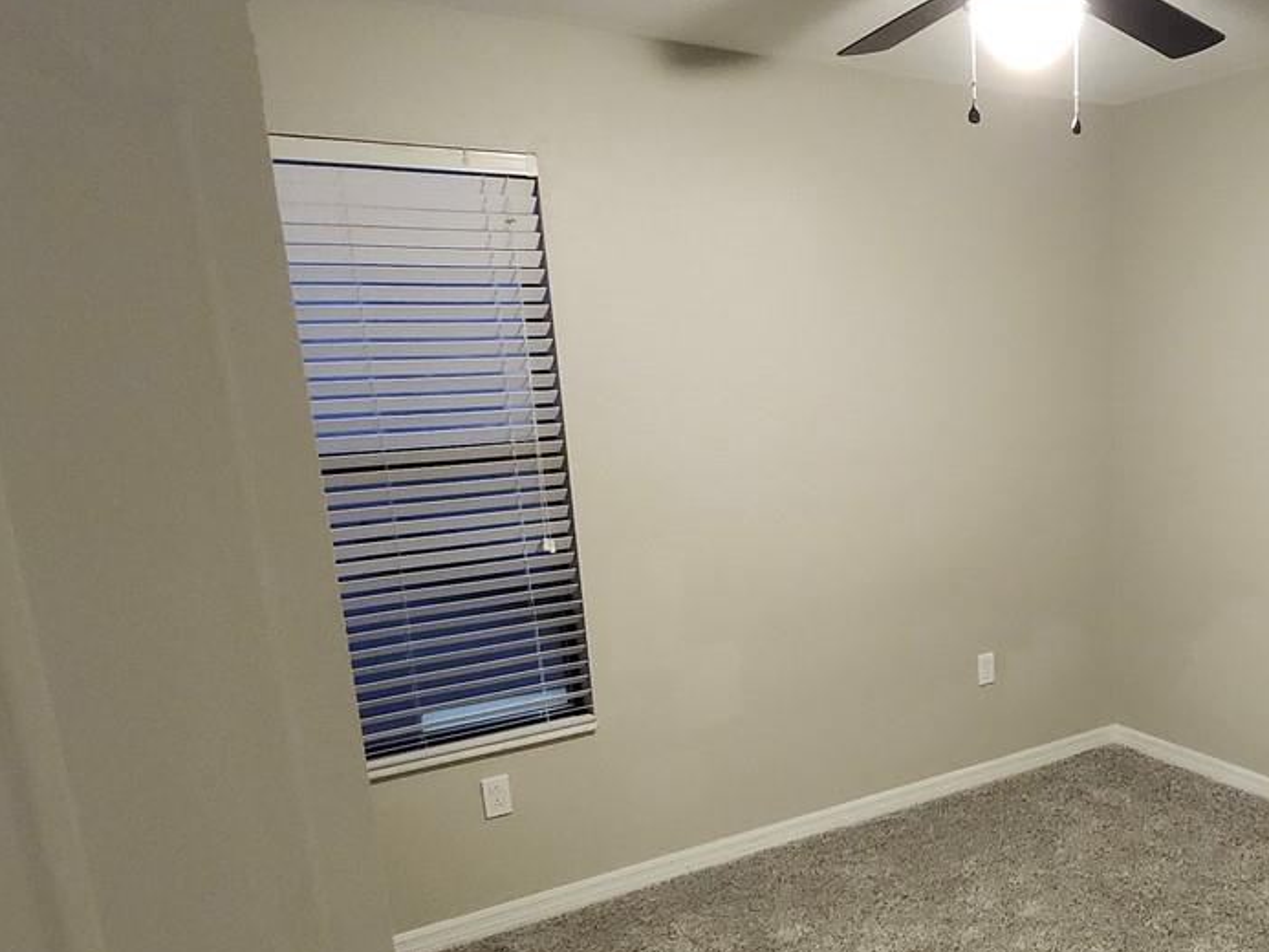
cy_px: 611
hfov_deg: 56.2
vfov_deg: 46.3
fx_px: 1100
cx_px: 992
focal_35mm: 30
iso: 800
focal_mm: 1.74
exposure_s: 1/24
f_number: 2.2
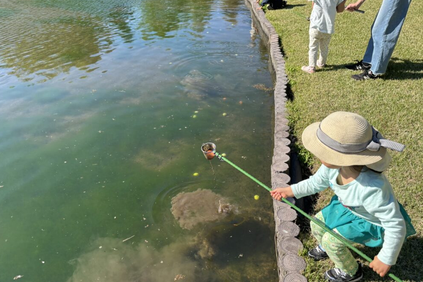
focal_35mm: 28
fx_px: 329
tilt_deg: -34.6
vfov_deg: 46.4
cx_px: 215
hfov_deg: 65.5
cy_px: 151
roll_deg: +0.8
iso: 50
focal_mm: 5.96
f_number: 1.6
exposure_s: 1/1279
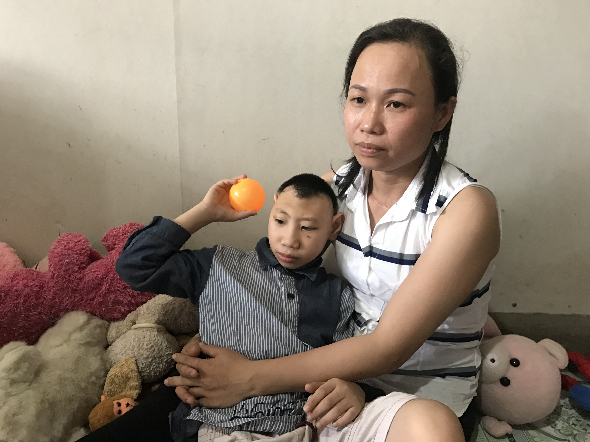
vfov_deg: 49.7
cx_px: 295
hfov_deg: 63.4
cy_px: 221
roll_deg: -1.5
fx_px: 477
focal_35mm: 28
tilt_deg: -14.4
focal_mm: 3.99
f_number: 1.8
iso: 100
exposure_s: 1/17
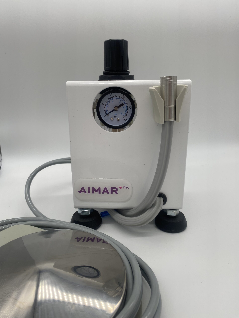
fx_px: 239
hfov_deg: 53.1
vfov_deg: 67.3
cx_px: 120
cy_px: 159
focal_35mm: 26
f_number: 1.8
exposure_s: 1/322
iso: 40
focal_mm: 4.25
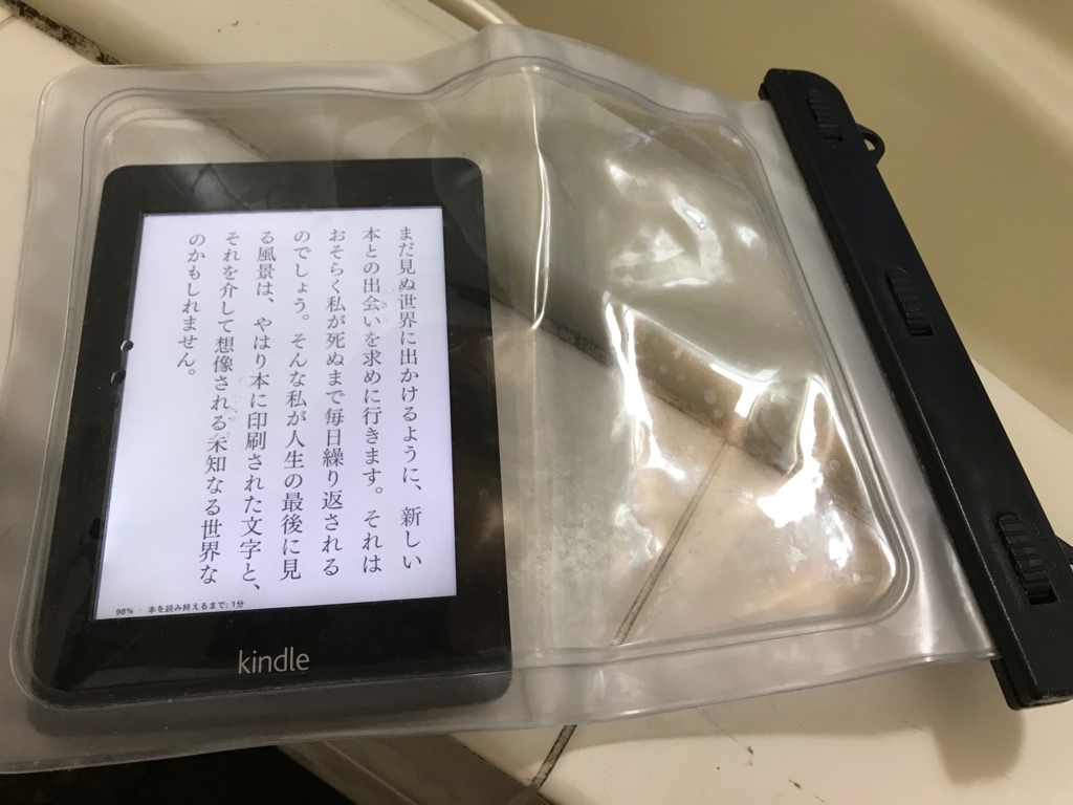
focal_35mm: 28
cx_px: 536
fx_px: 868
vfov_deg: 49.7
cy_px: 402
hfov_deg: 63.4
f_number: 1.8
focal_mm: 3.99
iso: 40
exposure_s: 1/26
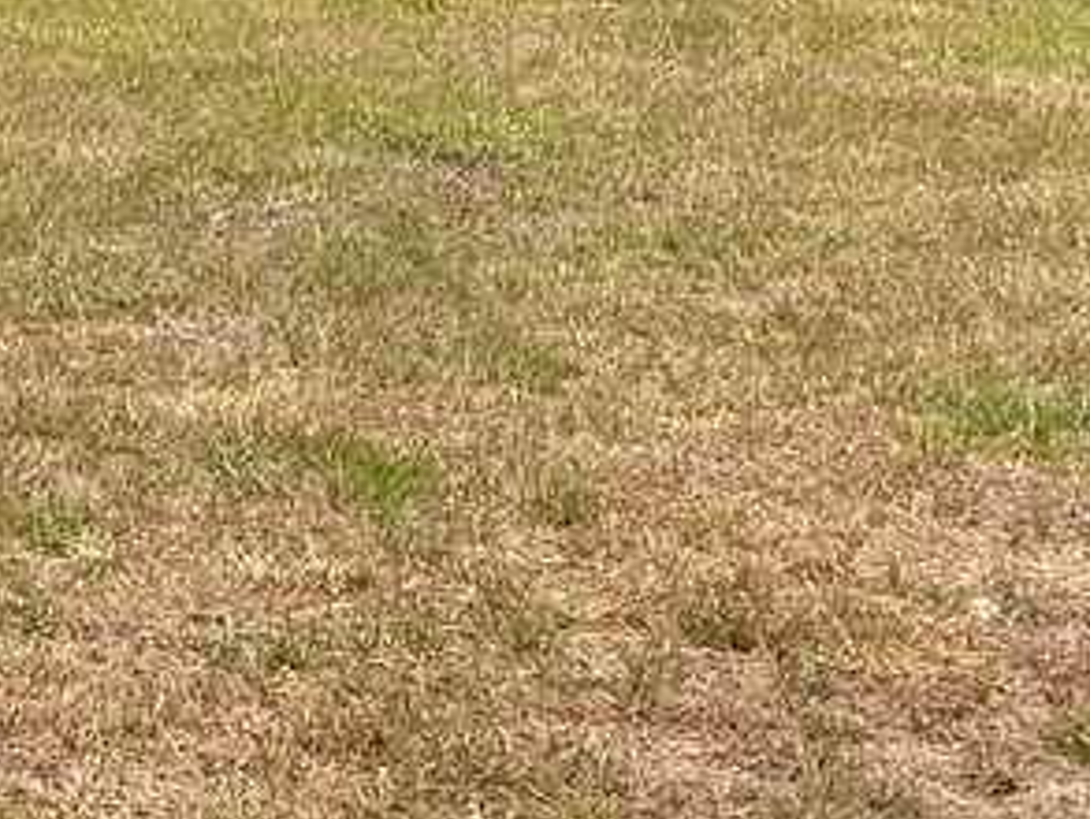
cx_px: -1581
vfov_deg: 11.2
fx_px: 4127
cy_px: -101
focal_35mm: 131
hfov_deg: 12.0
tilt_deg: -3.8
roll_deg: -0.1
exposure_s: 1/3584
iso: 100
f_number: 1.78
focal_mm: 6.76
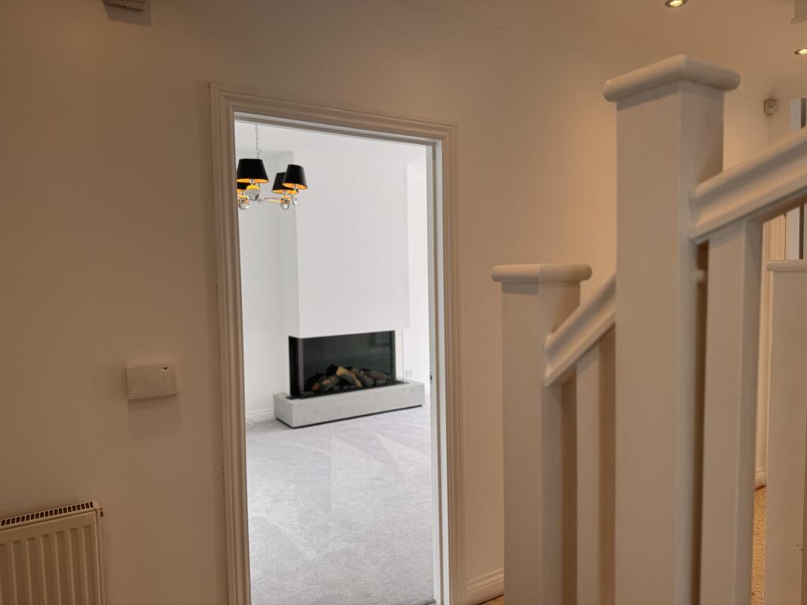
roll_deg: +1.3
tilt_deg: -3.9
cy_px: 302
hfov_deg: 71.6
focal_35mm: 24
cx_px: 404
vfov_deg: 56.8
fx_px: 560
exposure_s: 1/209
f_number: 1.78
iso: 64
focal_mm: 6.76
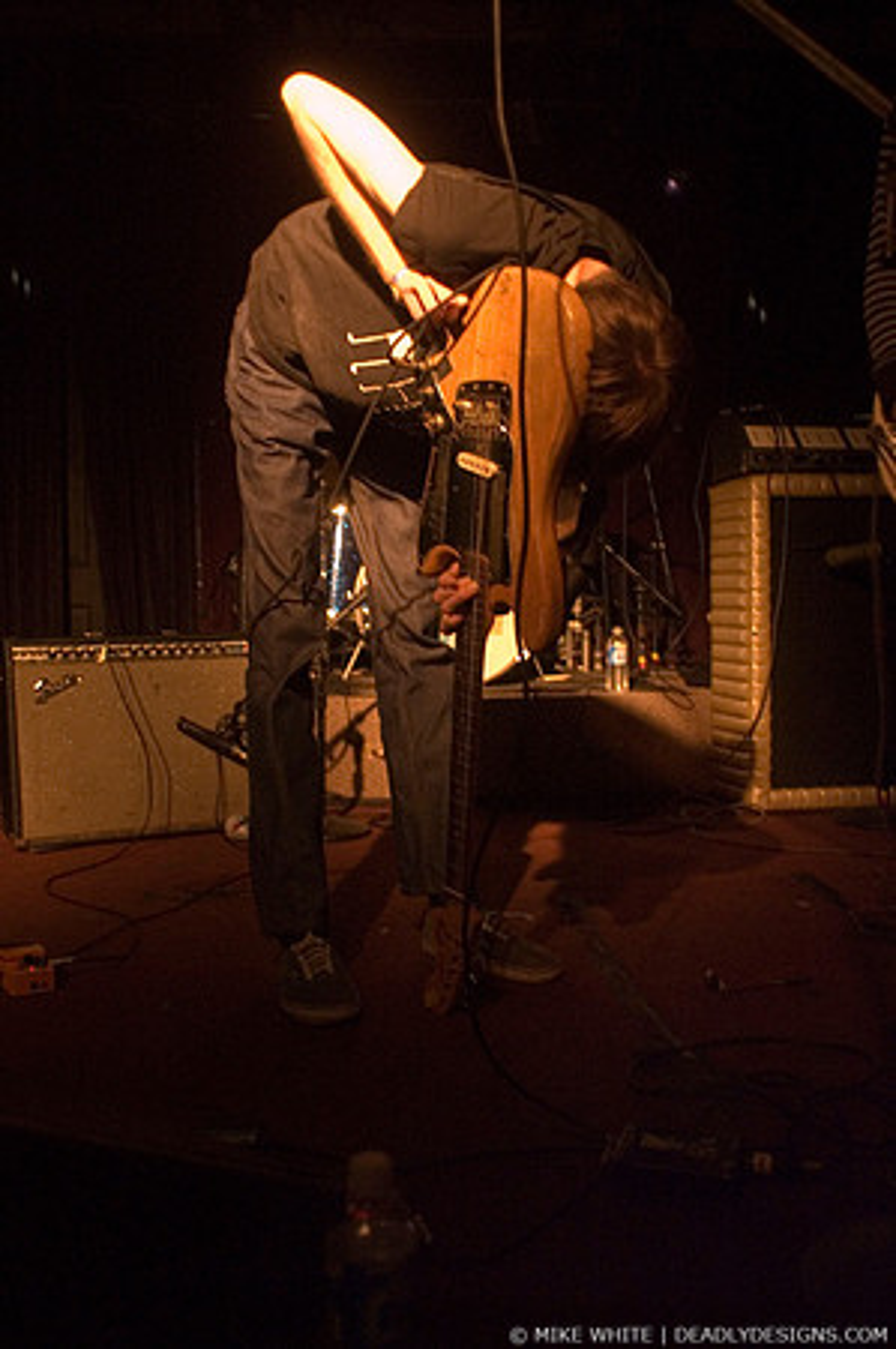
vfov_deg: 62.0
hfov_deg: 43.5
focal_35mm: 30
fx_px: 1123
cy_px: 674
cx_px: 448
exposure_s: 1/15
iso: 1600
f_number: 2.8
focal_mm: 20
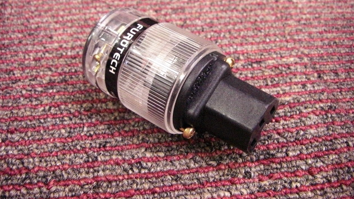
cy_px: 74
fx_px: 394
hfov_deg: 48.4
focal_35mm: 42
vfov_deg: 28.2
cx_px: 175
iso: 800
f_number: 3.4
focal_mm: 6.3
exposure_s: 1/50
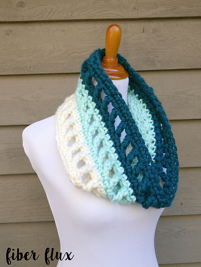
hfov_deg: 36.0
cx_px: 100
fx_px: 310
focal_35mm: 40
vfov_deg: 46.8
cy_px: 134
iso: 200
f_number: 5
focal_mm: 20
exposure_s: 1/125
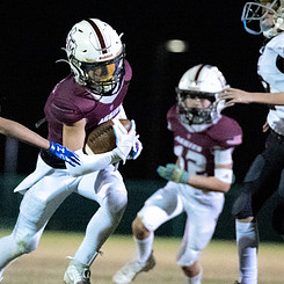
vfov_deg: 2.6
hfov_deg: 2.6
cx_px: 82
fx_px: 6219
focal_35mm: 670
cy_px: 150
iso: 20000
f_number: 2.8
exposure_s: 1/1000
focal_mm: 200
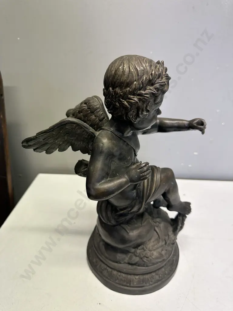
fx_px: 215
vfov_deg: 71.6
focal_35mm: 24
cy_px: 156
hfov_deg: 56.8
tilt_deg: -25.2
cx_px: 116
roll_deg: -1.4
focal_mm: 6.86
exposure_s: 1/100
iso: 160
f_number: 1.78
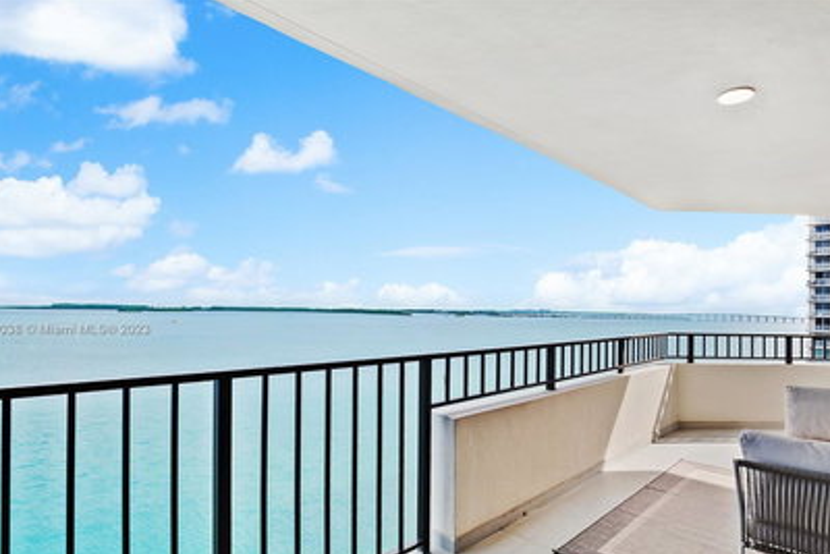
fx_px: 415
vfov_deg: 66.8
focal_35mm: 18
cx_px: 448
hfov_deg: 89.8
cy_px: 330
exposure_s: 1/160
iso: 200
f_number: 8
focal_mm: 10
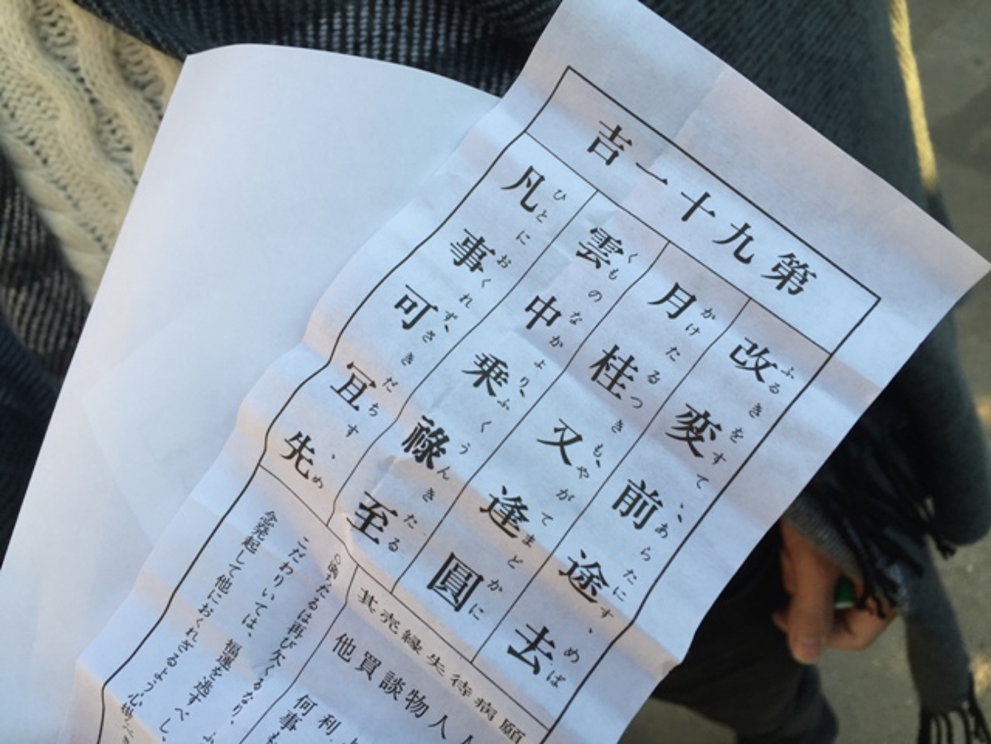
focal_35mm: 29
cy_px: 372
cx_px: 496
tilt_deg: -47.0
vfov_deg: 48.2
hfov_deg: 61.7
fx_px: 830
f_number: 2.2
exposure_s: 1/241
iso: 32
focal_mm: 4.15
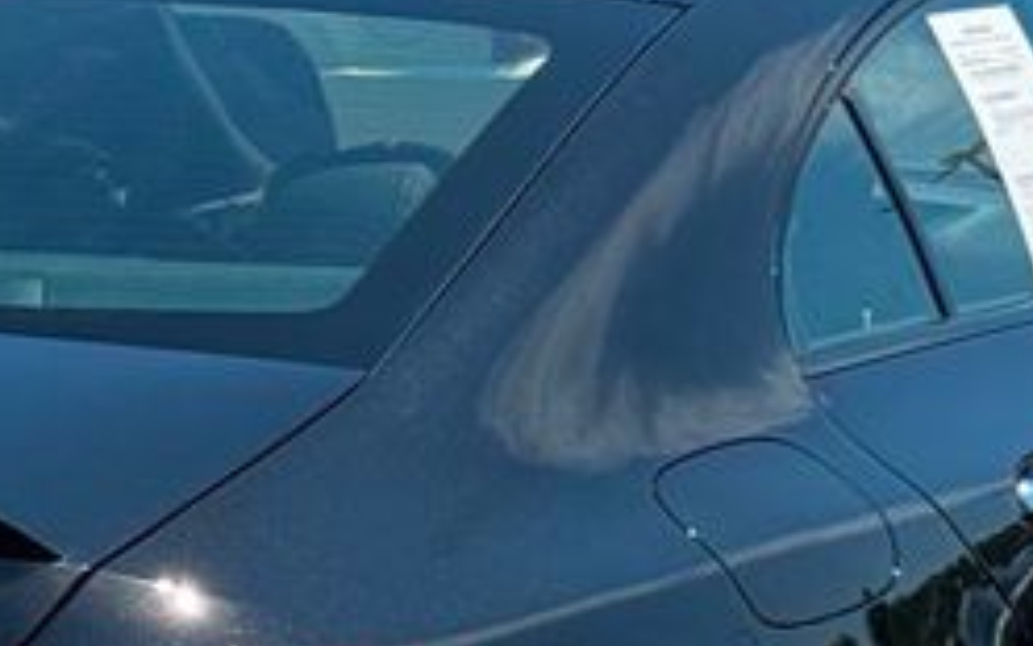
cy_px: 479
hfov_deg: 10.0
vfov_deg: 6.2
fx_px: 5912
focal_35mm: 210
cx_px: 292
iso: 64
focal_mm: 6.76
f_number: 1.78
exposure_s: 1/2110
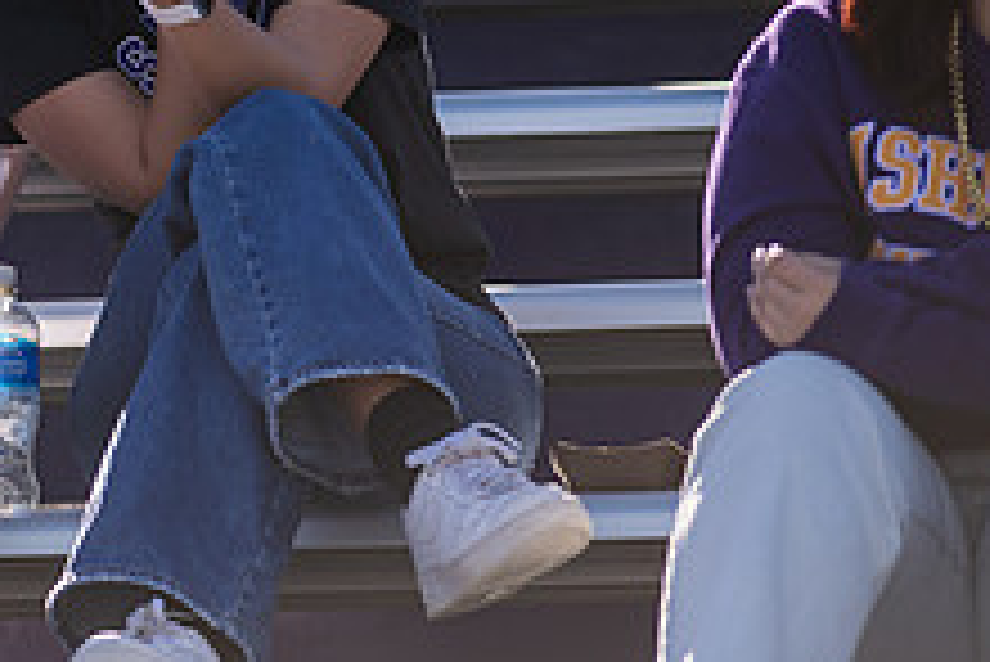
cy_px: 7
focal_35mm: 791
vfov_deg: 1.7
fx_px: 21766
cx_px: -266
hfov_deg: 2.6
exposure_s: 1/800
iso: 100
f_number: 3.2
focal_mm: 300
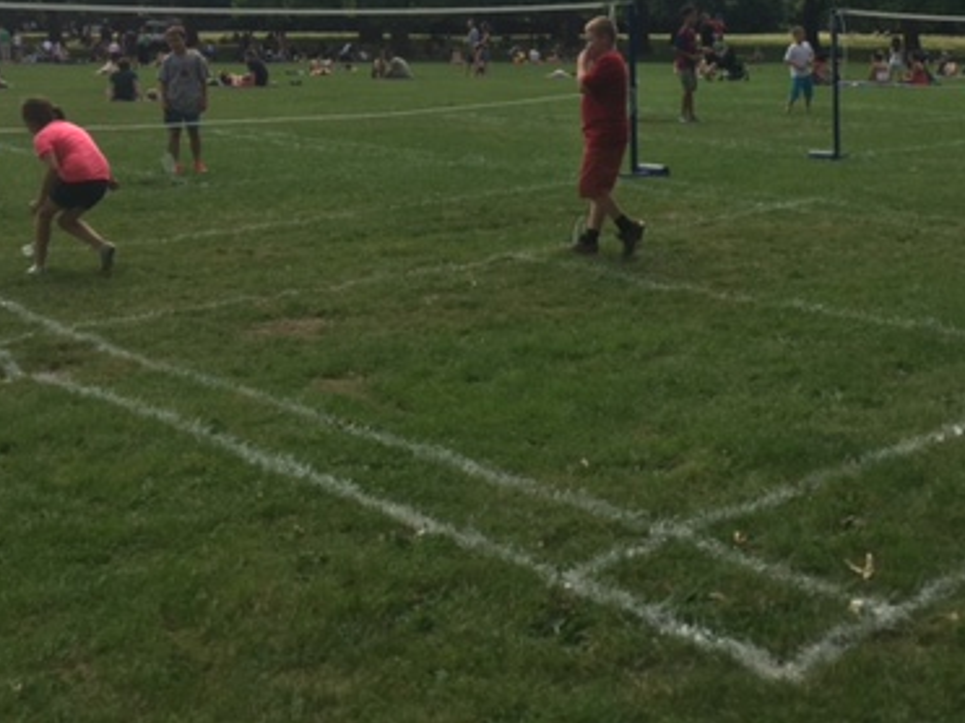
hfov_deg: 37.8
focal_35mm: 50
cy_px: 101
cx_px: 632
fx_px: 1393
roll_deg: +0.7
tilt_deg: -5.6
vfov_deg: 28.2
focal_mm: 4.15
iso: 32
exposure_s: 1/1522
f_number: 2.2
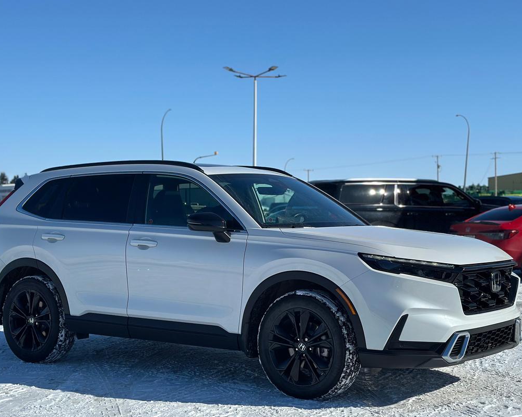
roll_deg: -0.5
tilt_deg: -1.4
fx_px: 927
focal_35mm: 60
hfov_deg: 31.4
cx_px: 254
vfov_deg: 25.4
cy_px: 225
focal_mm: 6.86
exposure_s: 1/15873
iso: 100
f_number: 1.78
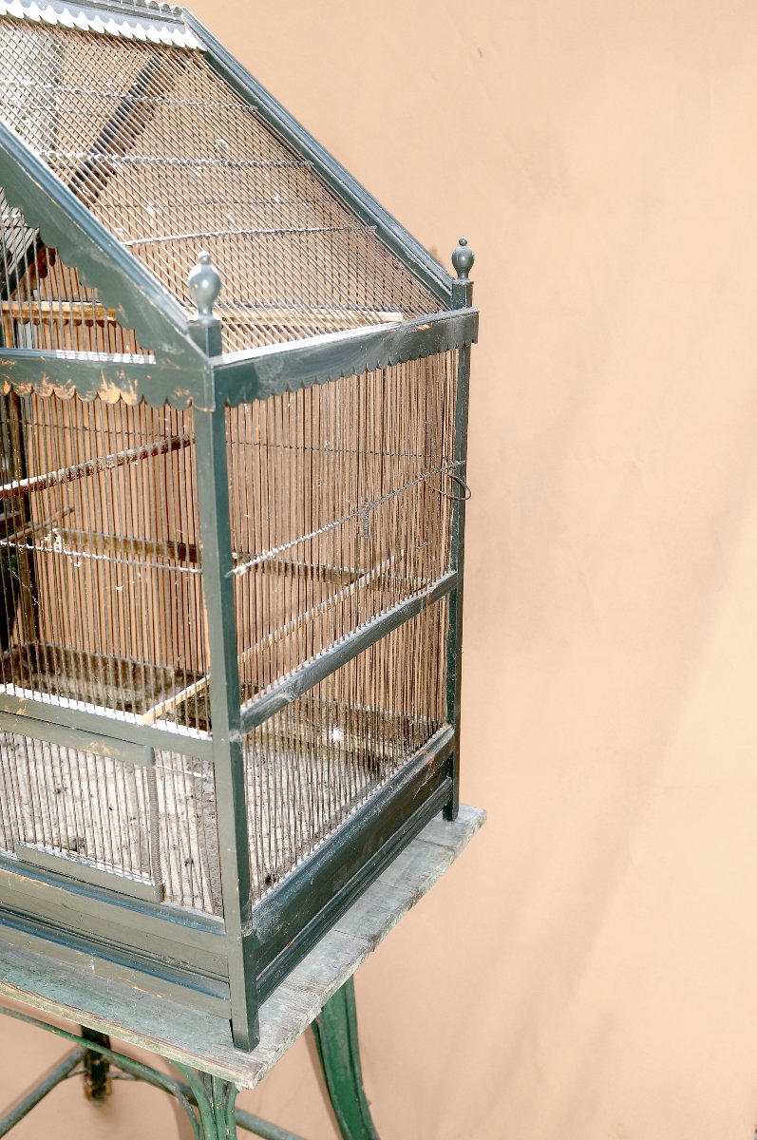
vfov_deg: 53.2
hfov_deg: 36.8
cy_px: 570
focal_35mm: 36
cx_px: 378
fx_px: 1138
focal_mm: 24
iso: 200
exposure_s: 1/250
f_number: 3.5
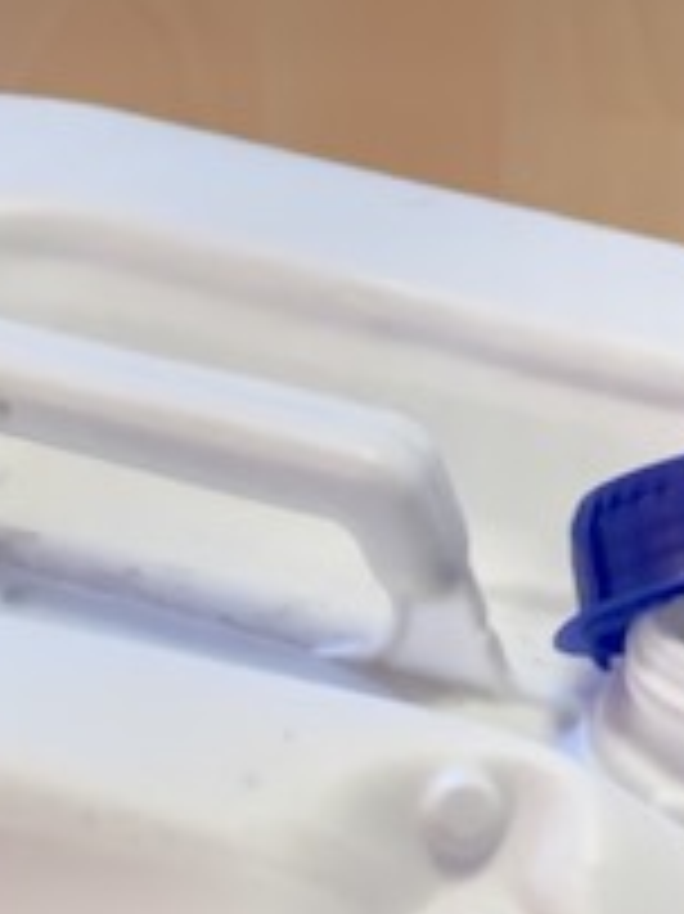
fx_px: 8519
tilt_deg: -41.9
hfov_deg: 4.6
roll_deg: -1.7
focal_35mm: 323
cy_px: 1864
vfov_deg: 6.0
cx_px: -40
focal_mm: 7.5
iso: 1600
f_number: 2.2
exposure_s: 1/29
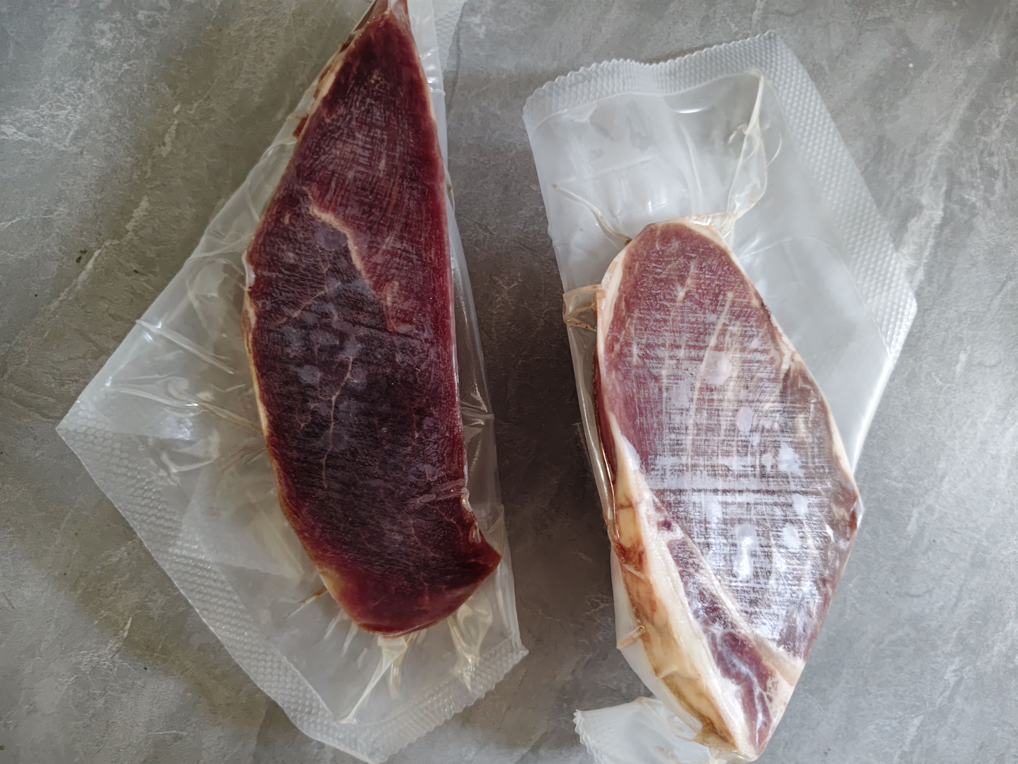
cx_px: 509
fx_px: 676
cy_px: 382
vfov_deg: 58.9
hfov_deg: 73.9
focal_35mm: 23
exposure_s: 1/33.3
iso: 1524
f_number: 1.88
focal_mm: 5.56
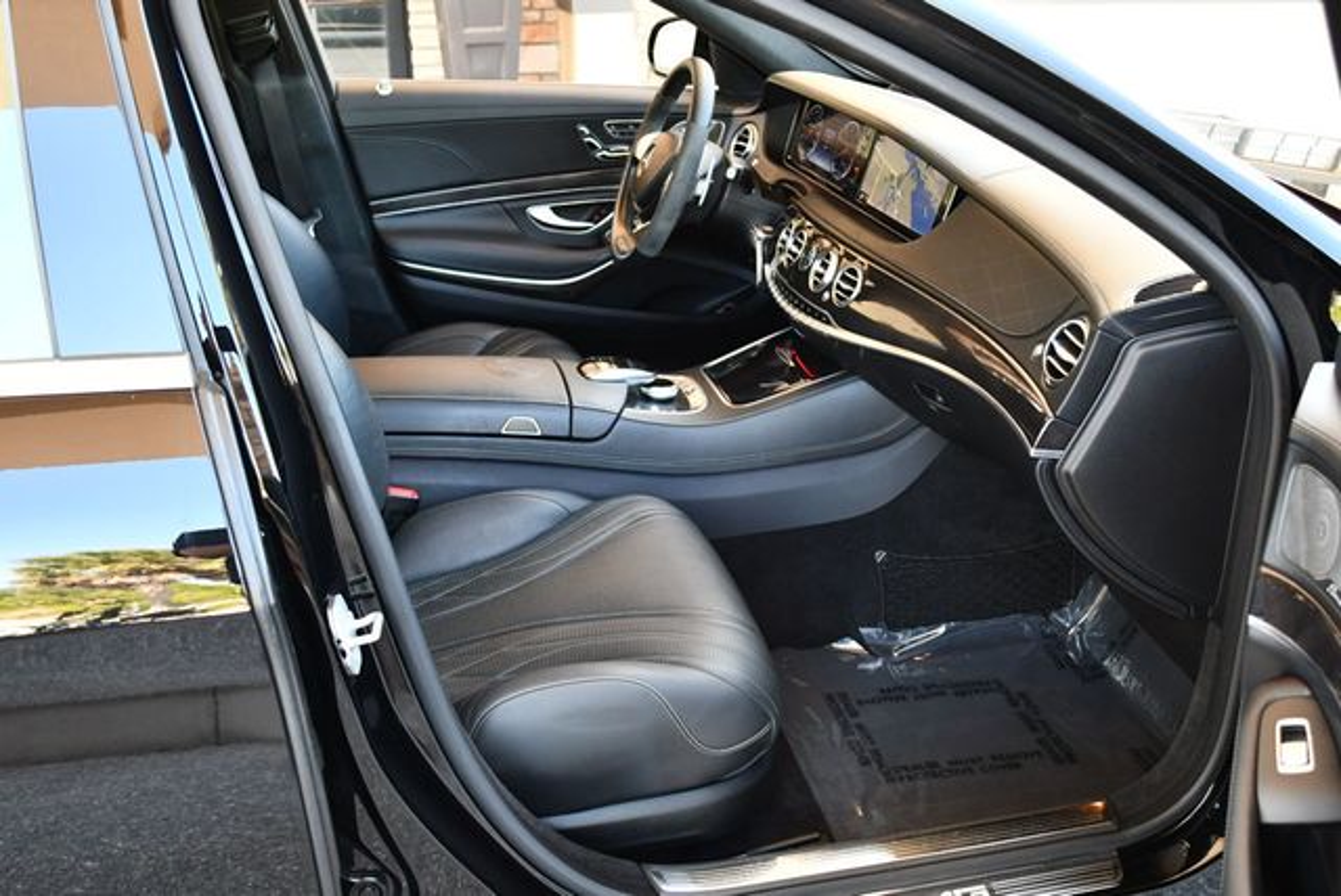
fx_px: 1342
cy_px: 448
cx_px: 670
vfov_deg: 36.9
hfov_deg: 53.1
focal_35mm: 36
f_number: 3.5
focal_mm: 18
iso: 800
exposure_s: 1/125
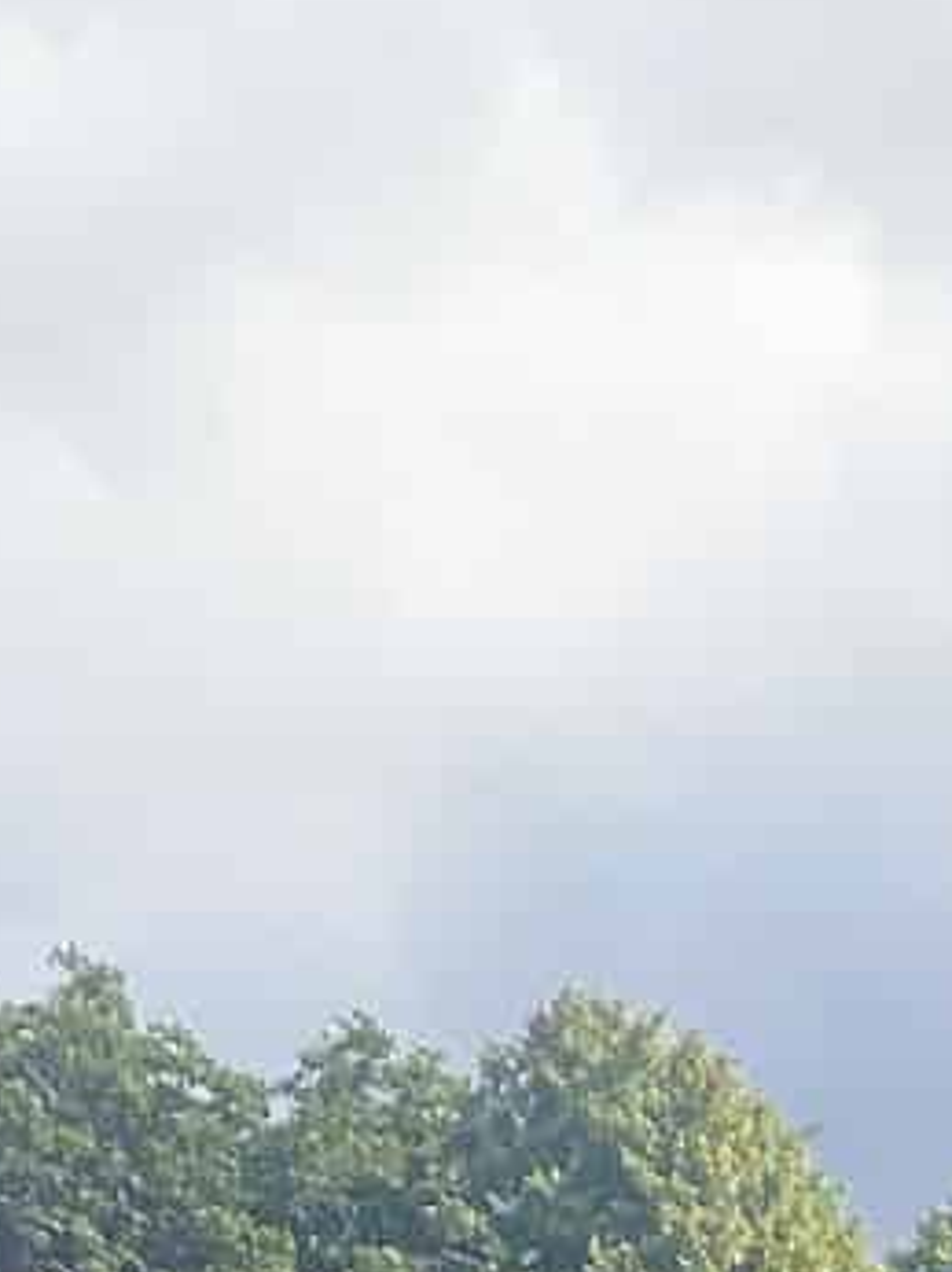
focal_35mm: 154
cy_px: 3617
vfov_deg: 10.1
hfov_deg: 8.3
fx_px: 5654
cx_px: 2705
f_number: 1.8
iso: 32
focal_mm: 4.2
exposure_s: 1/757
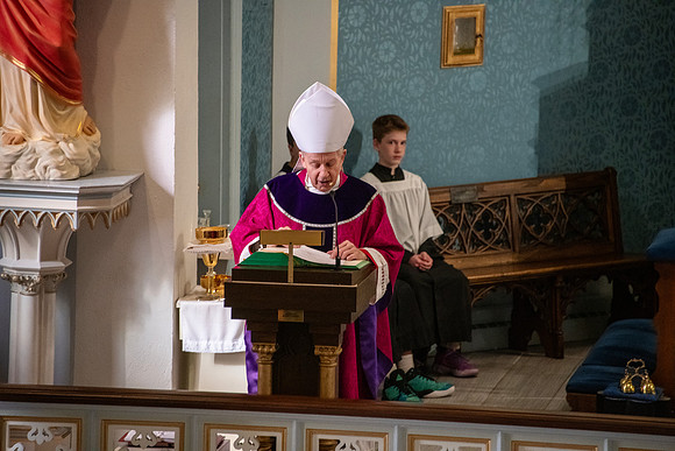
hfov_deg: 6.9
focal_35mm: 300
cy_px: 226
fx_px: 5626
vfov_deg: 4.6
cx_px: 338
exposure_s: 1/160
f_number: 5.6
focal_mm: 300
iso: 4000
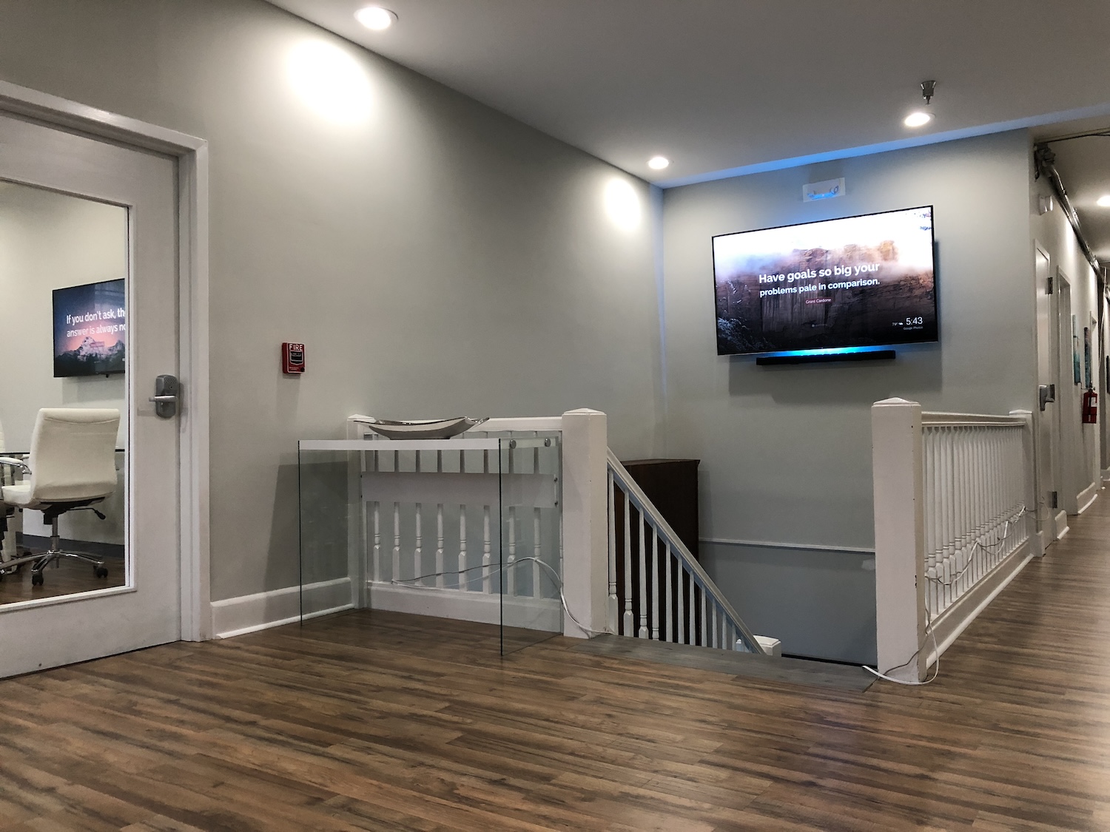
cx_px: 555
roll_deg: +1.6
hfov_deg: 63.4
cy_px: 416
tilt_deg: +0.8
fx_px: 898
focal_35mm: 28
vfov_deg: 49.7
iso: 80
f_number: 1.8
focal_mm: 4
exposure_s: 1/17
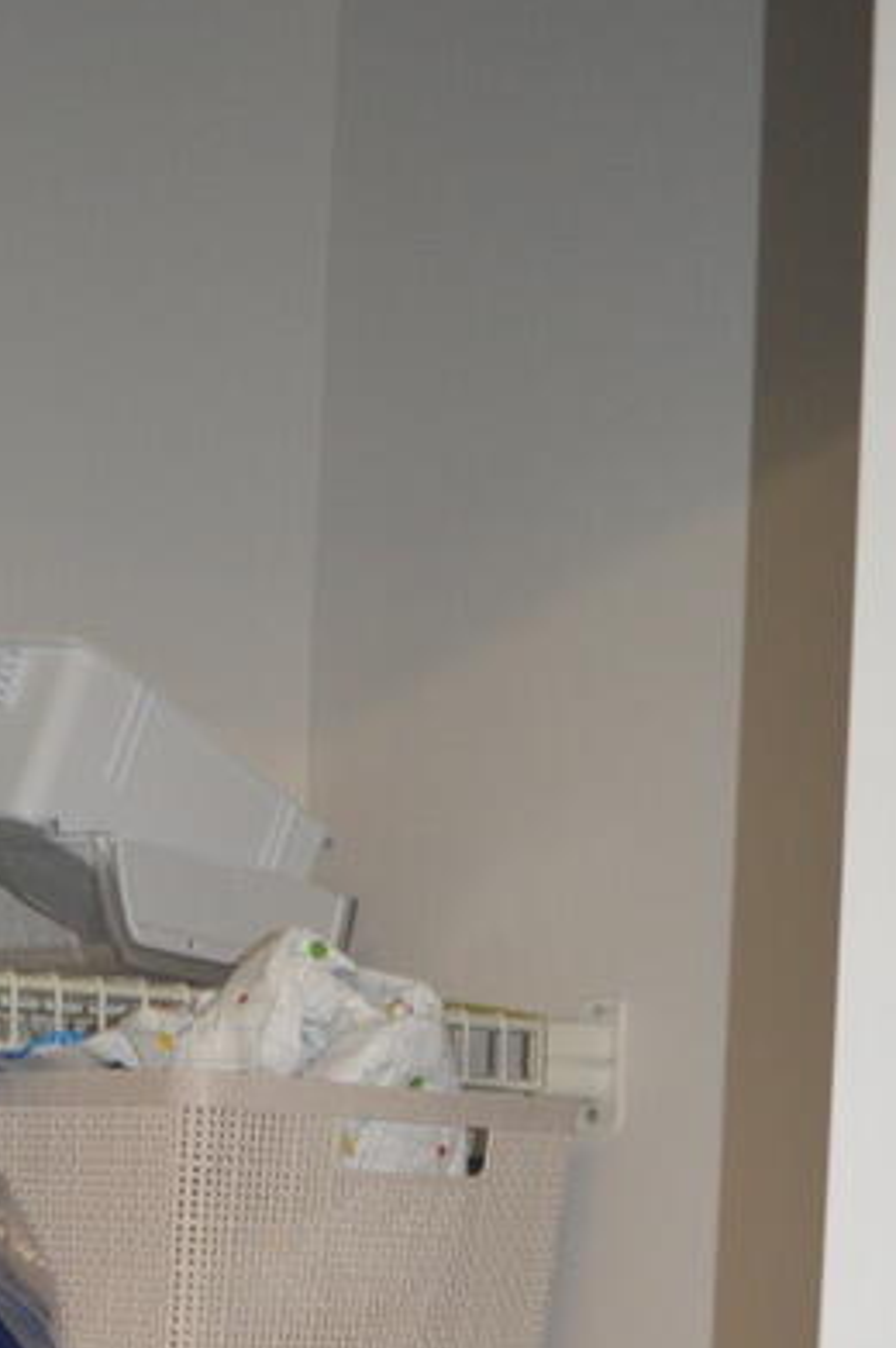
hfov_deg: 17.2
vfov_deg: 24.5
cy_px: 1608
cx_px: -215
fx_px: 2805
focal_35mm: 75
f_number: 3.5
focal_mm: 18
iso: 720
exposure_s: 1/60
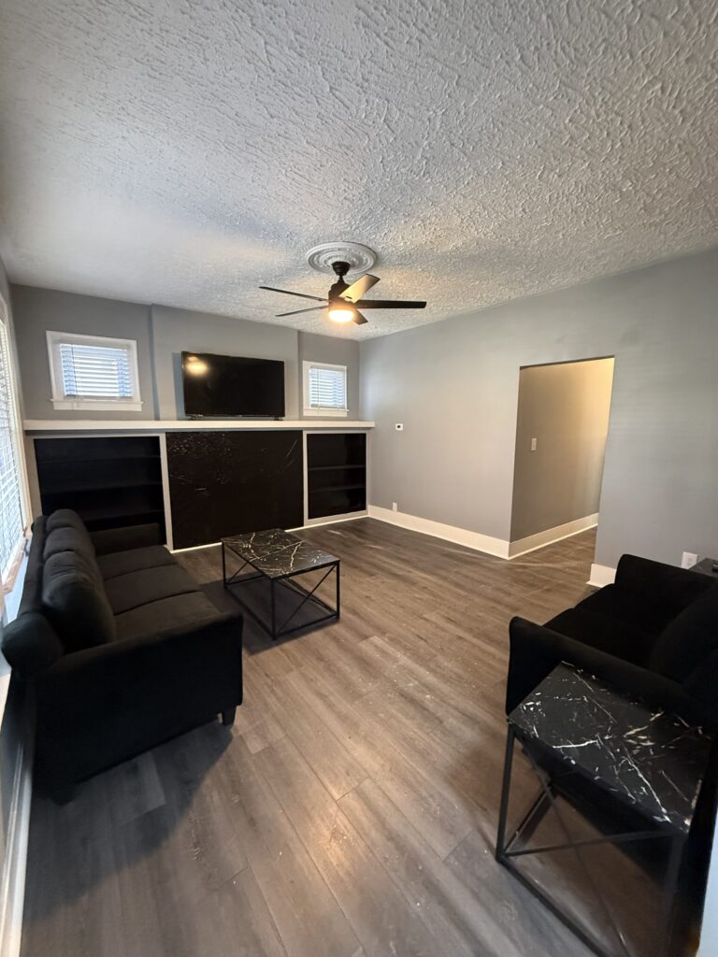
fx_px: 387
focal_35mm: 14
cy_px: 478
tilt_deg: -6.9
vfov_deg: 102.1
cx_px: 359
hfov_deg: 85.7
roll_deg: -0.5
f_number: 2.2
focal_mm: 2.22
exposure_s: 1/59
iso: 640
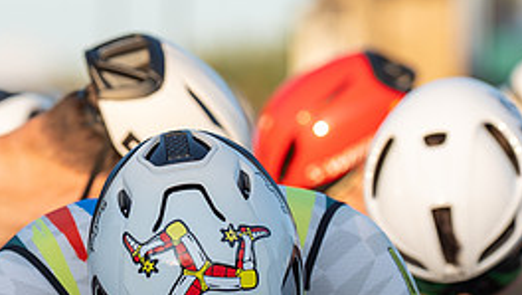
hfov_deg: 5.4
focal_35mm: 400
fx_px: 5541
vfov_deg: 3.0
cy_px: 251
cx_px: 65
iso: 125
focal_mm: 127
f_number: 3.2
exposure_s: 1/800
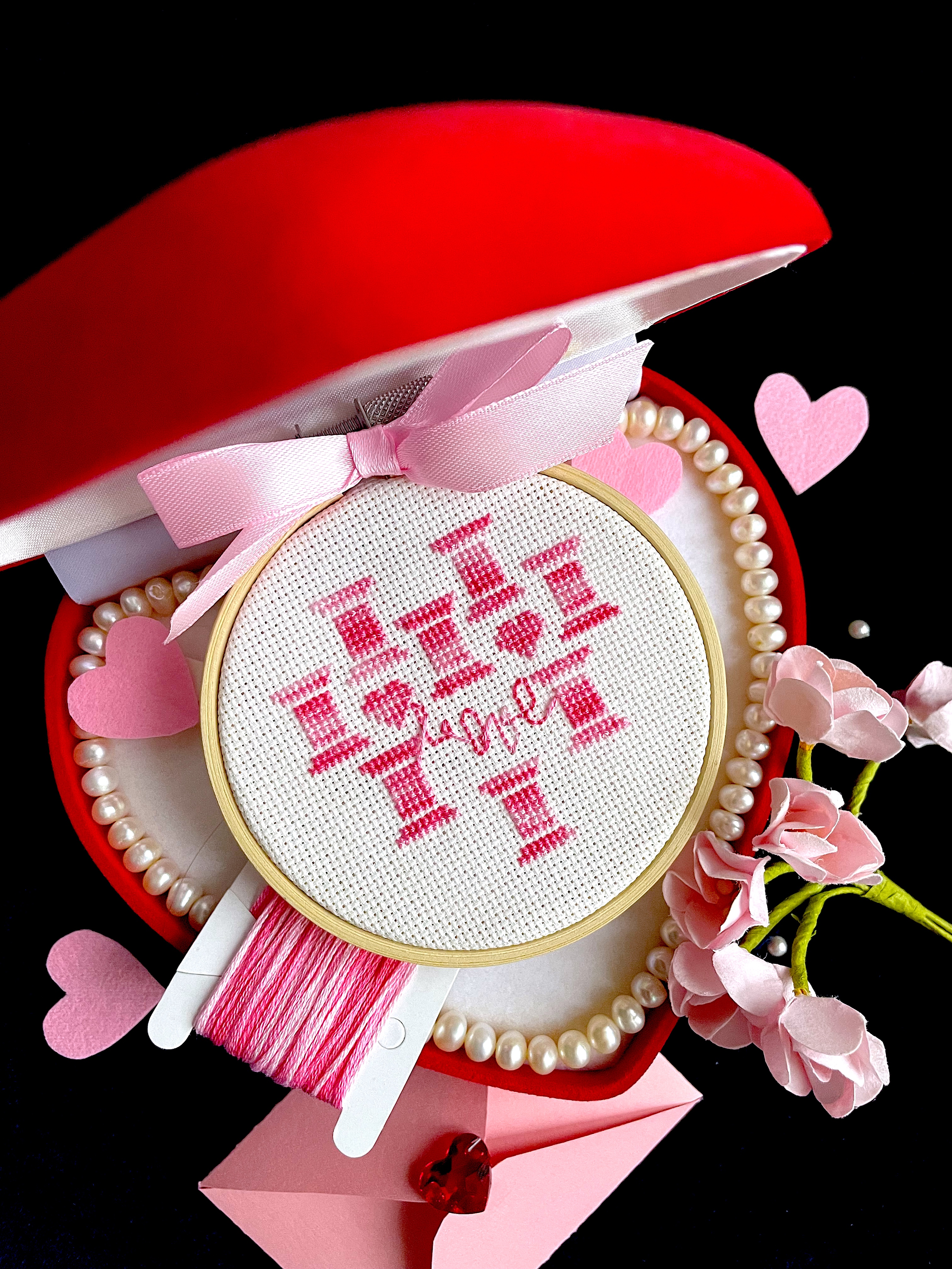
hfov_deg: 53.1
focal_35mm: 26
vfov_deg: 67.3
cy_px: 634
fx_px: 953
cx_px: 476
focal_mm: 4.2
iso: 200
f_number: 1.6
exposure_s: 1/60
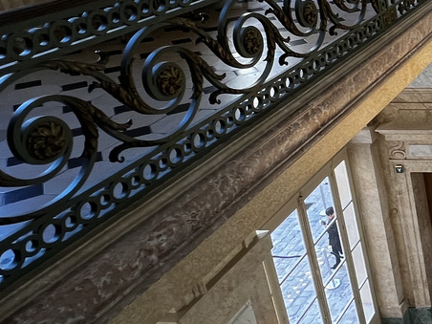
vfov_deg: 30.7
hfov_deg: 28.1
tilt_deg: -20.0
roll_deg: +0.9
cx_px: 642
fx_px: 574
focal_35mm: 46
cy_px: 59
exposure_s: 1/100
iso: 160
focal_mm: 1.57
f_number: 1.8
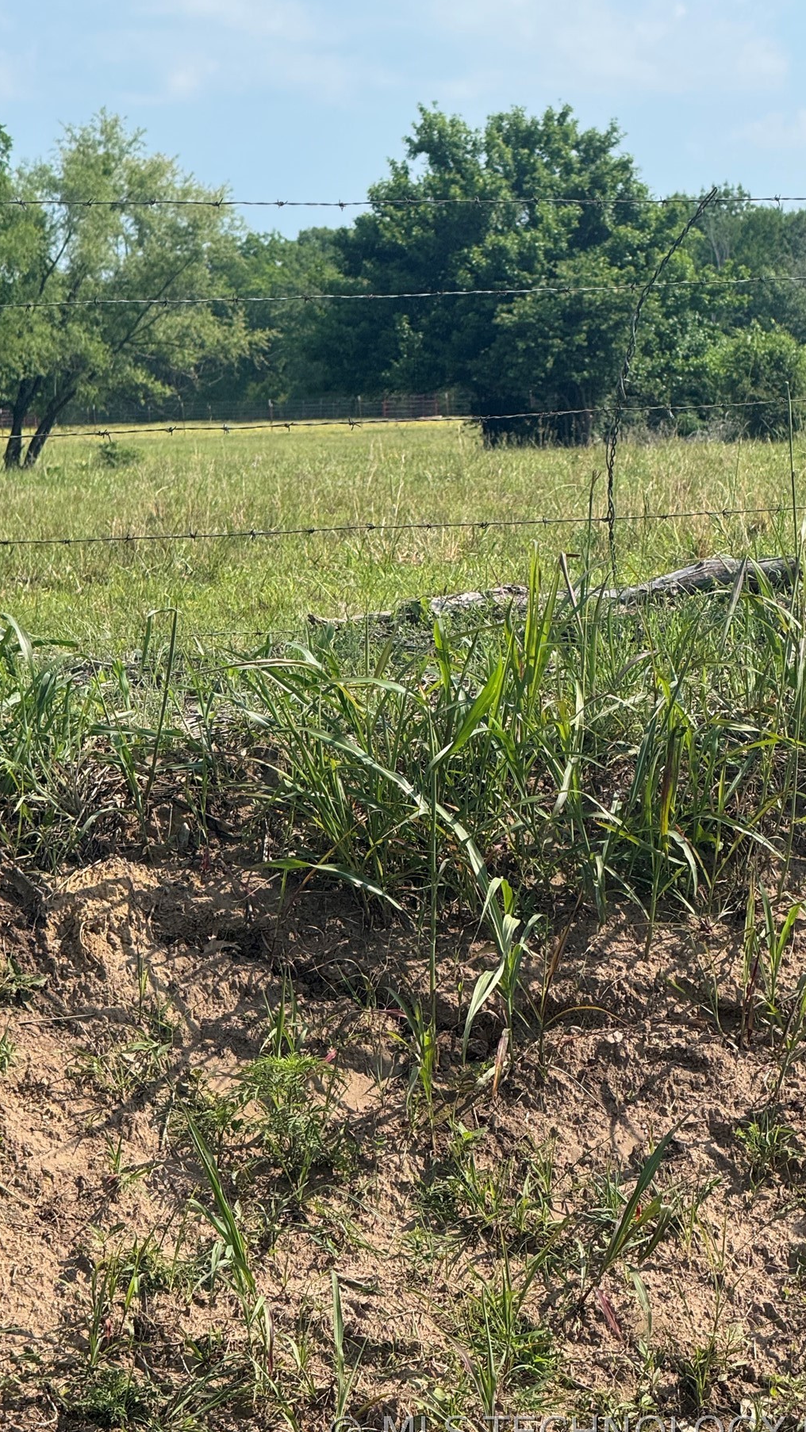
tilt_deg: -1.4
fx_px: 5281
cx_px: 439
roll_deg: +1.6
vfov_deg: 15.5
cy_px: 706
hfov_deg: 8.7
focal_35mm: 139
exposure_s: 1/1064
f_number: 2.8
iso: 50
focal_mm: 15.66
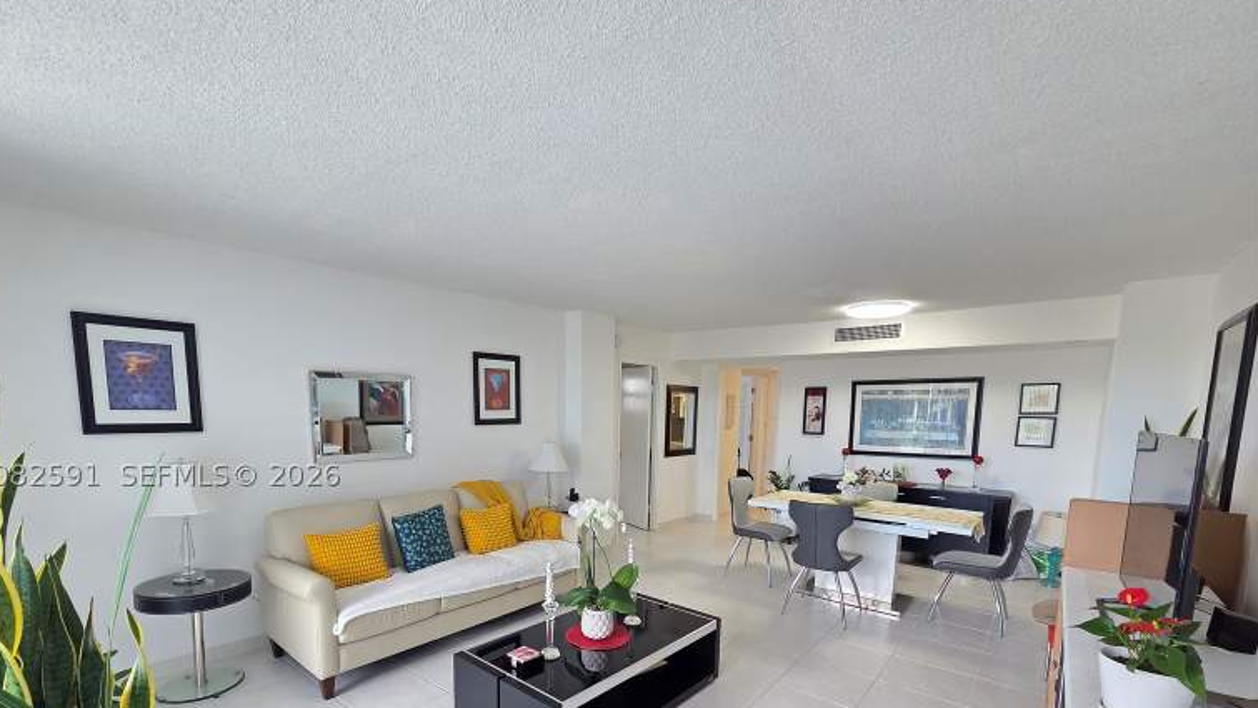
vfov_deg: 68.5
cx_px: 595
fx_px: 500
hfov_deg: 102.9
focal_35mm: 15
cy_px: 475
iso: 200
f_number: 2.2
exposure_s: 1/120
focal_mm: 2.2
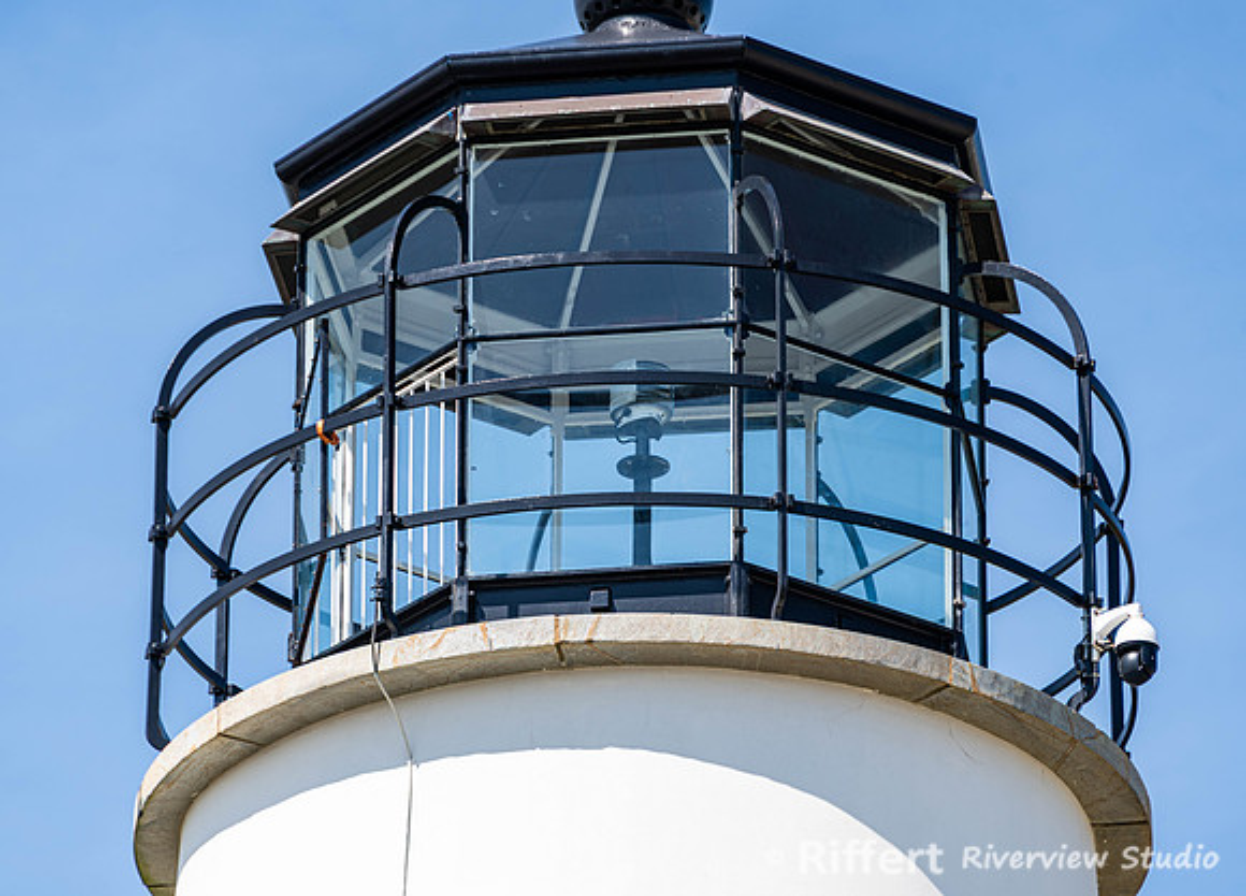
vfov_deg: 4.9
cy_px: 450
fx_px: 10546
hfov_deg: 6.8
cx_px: 574
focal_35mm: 297
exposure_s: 1/160
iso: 64
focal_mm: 250
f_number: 8
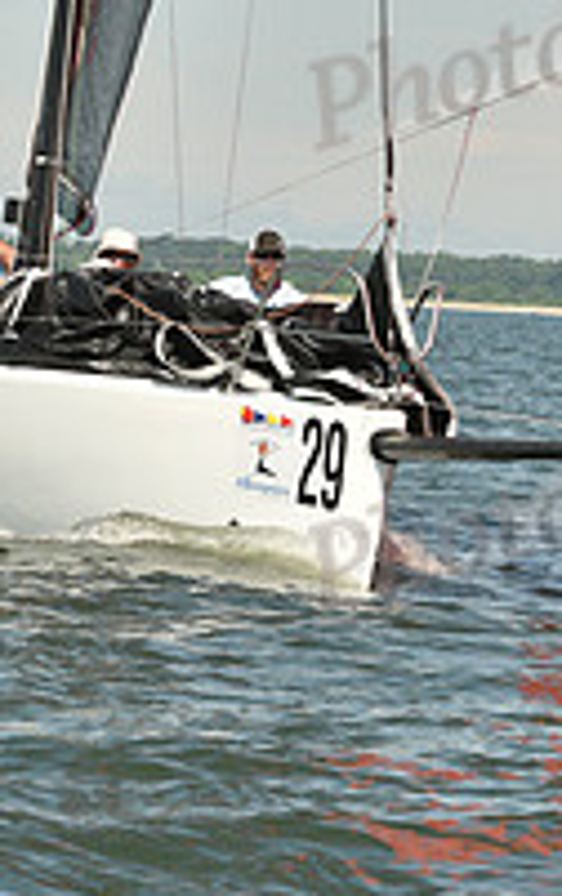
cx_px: 80
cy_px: 328
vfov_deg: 6.4
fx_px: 8045
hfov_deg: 4.0
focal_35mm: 329
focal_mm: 112
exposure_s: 1/640
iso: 320
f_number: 13
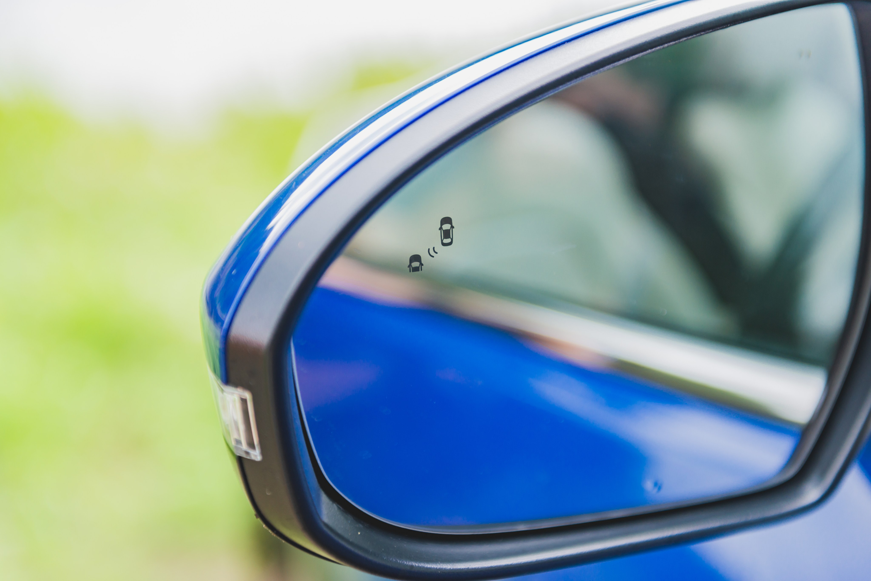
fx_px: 1694
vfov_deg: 19.5
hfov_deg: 28.8
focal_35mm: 70
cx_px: 436
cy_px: 290
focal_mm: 70
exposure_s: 1/200
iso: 200
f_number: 2.8
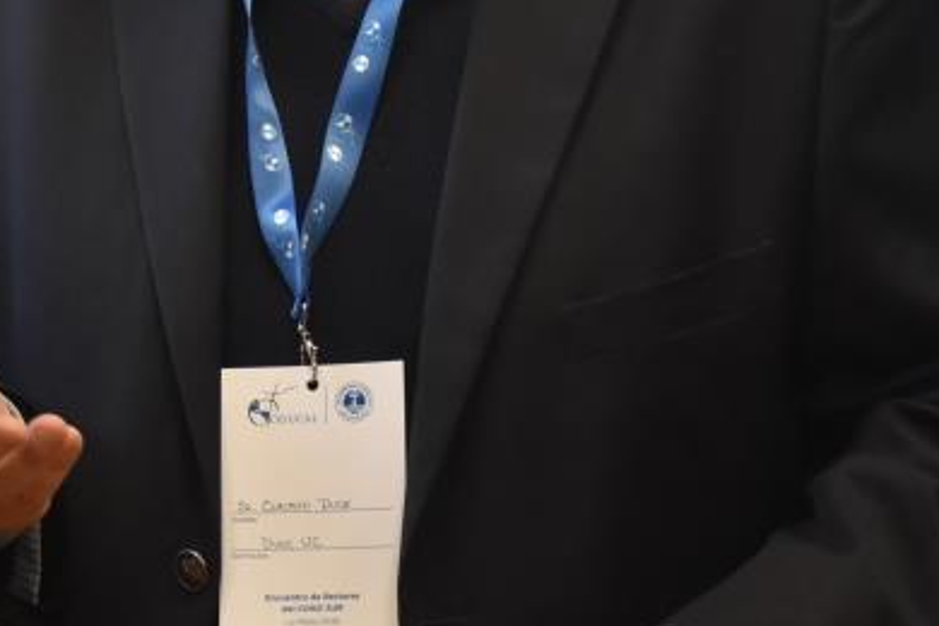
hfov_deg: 7.9
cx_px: 24
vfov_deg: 5.3
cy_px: -85
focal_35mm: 260
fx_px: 6781
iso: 1600
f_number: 6.3
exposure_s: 1/160
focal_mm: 66
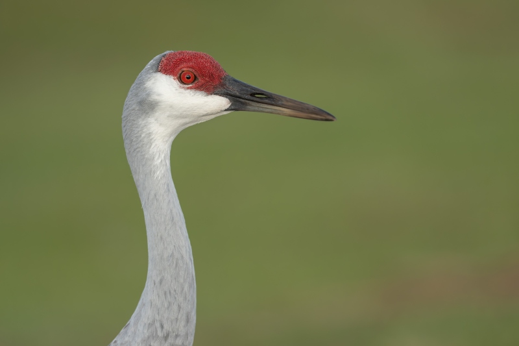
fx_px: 4324
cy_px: 173
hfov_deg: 6.9
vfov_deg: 4.6
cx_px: 260
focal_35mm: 300
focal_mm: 300
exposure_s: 1/2000
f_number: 3.5
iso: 800
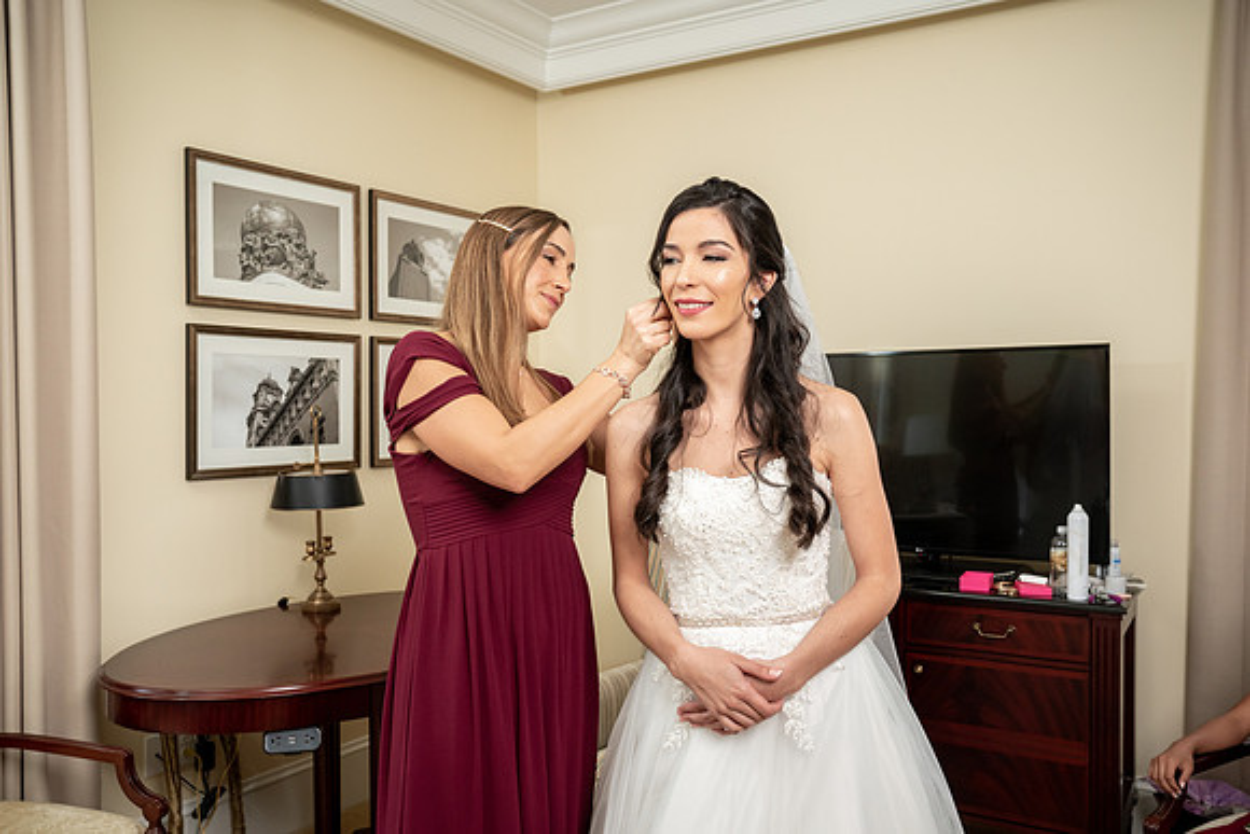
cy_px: 417
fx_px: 1007
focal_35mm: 29
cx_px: 625
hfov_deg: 63.6
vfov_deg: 45.0
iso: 1600
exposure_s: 1/200
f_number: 5.6
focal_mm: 29
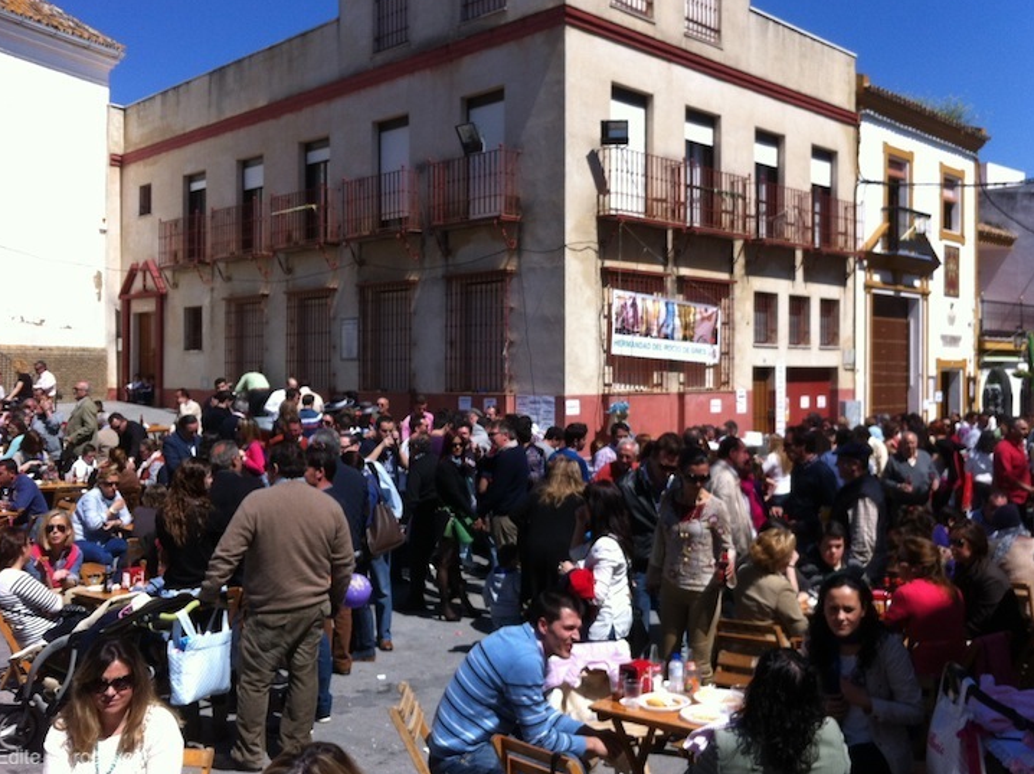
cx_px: 557
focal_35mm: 39
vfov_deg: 36.7
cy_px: 366
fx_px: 1164
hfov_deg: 47.9
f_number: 2.8
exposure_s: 1/1436
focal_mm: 3.85
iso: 80
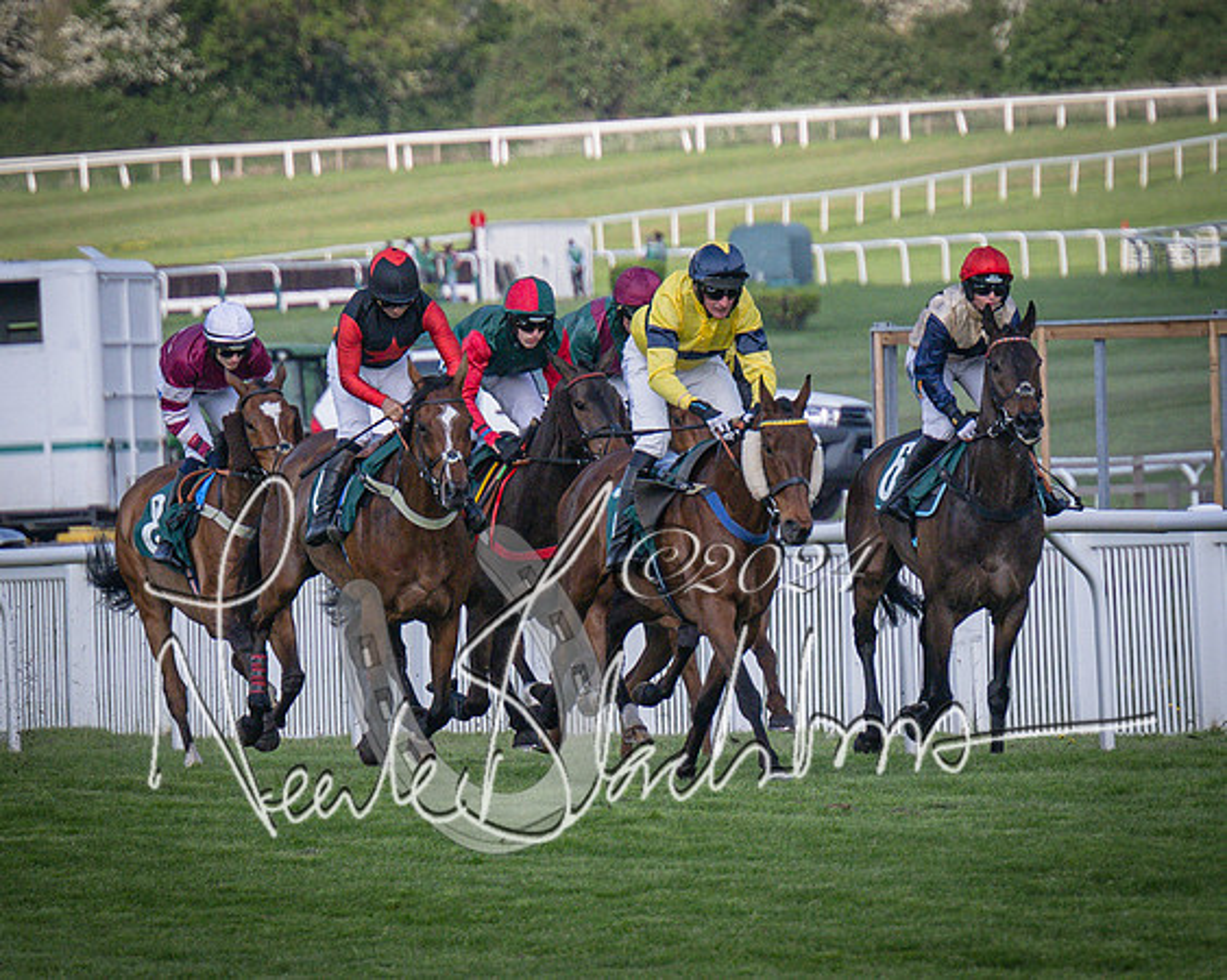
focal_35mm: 627
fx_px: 22759
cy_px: 579
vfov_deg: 2.5
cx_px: 1077
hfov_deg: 3.1
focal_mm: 170
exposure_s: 1/3200
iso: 400
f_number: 4
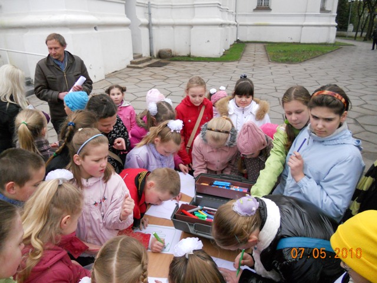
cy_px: 142
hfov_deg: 65.3
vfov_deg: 51.4
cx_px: 188
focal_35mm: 27
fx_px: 294
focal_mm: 4.9
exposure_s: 1/800
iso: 400
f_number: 3.2
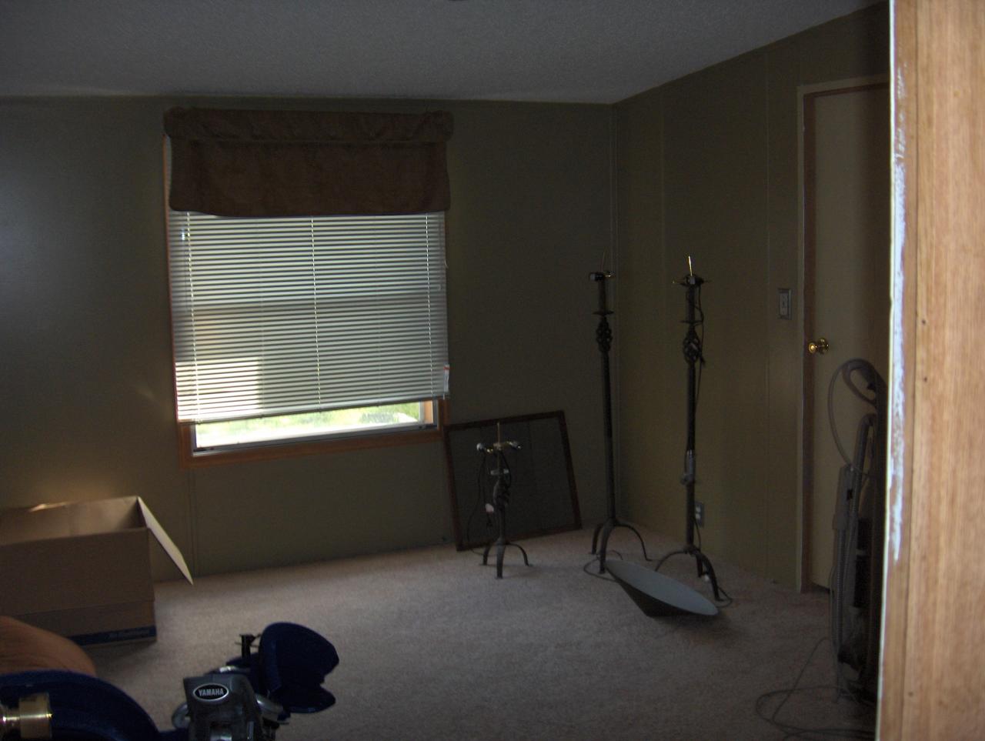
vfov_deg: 36.9
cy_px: 370
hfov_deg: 47.8
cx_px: 492
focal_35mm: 39
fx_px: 1111
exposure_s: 1/60
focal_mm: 8
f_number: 2.8
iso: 100
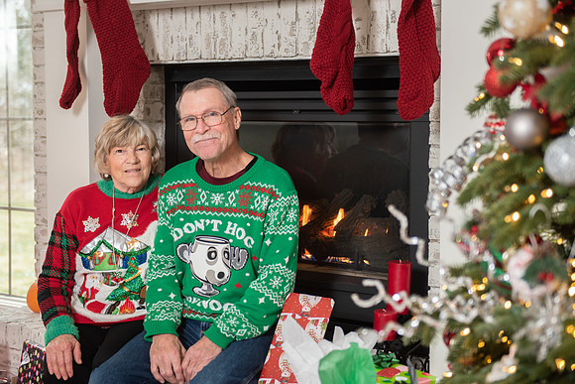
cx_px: 287
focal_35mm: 65
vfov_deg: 21.0
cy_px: 171
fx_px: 1036
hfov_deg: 31.0
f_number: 2.8
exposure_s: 1/200
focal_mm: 56
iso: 500
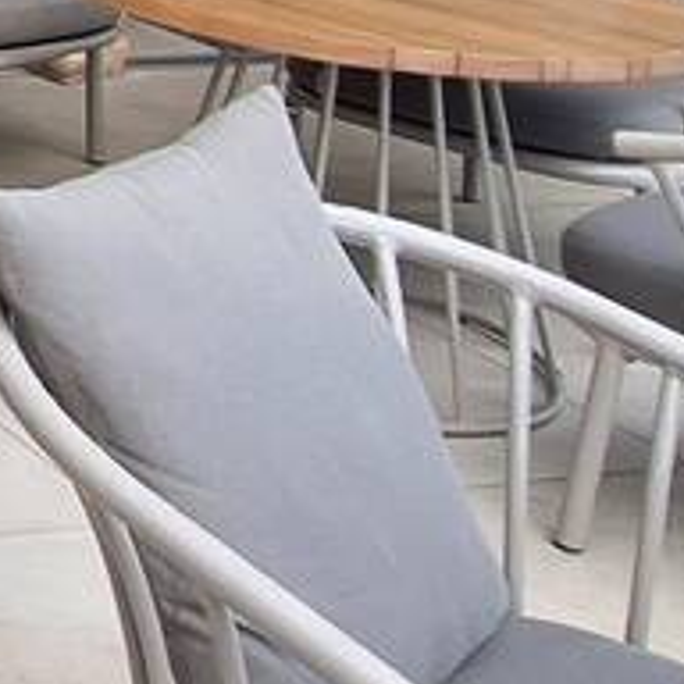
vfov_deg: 17.8
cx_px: -830
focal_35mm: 86
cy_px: -381
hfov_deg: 14.9
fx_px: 1923
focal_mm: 1.74
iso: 40
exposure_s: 1/209
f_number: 2.2
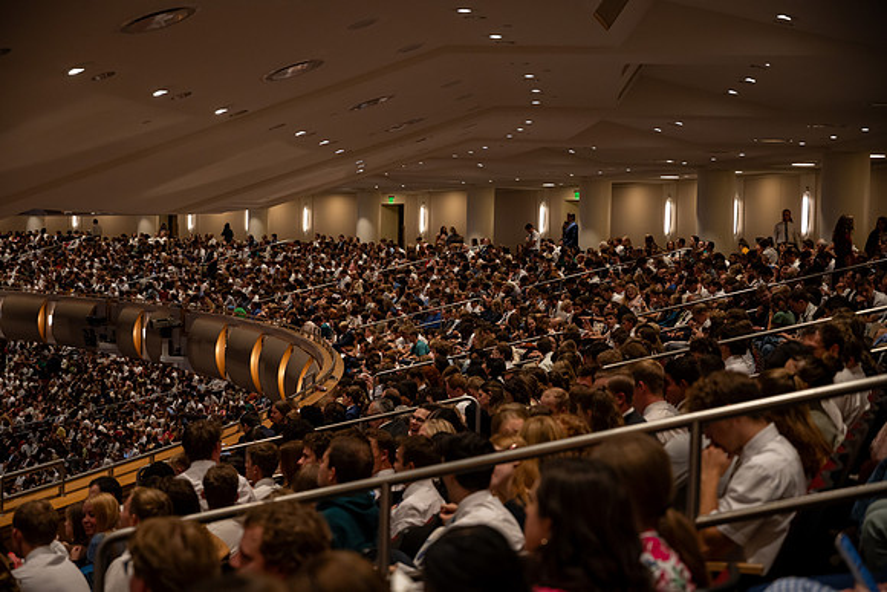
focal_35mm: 70
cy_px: 296
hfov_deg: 28.7
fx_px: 1736
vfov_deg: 19.3
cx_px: 444
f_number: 4
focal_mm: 70
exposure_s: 1/60
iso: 1000
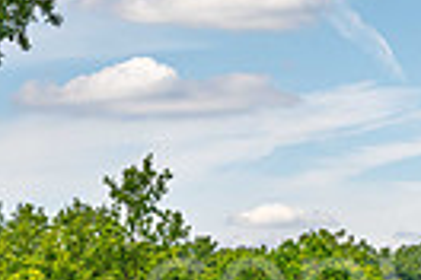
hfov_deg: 6.9
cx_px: 561
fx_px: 3450
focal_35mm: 295
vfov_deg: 4.6
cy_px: 492
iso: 200
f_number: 5
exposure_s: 1/800
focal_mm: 67
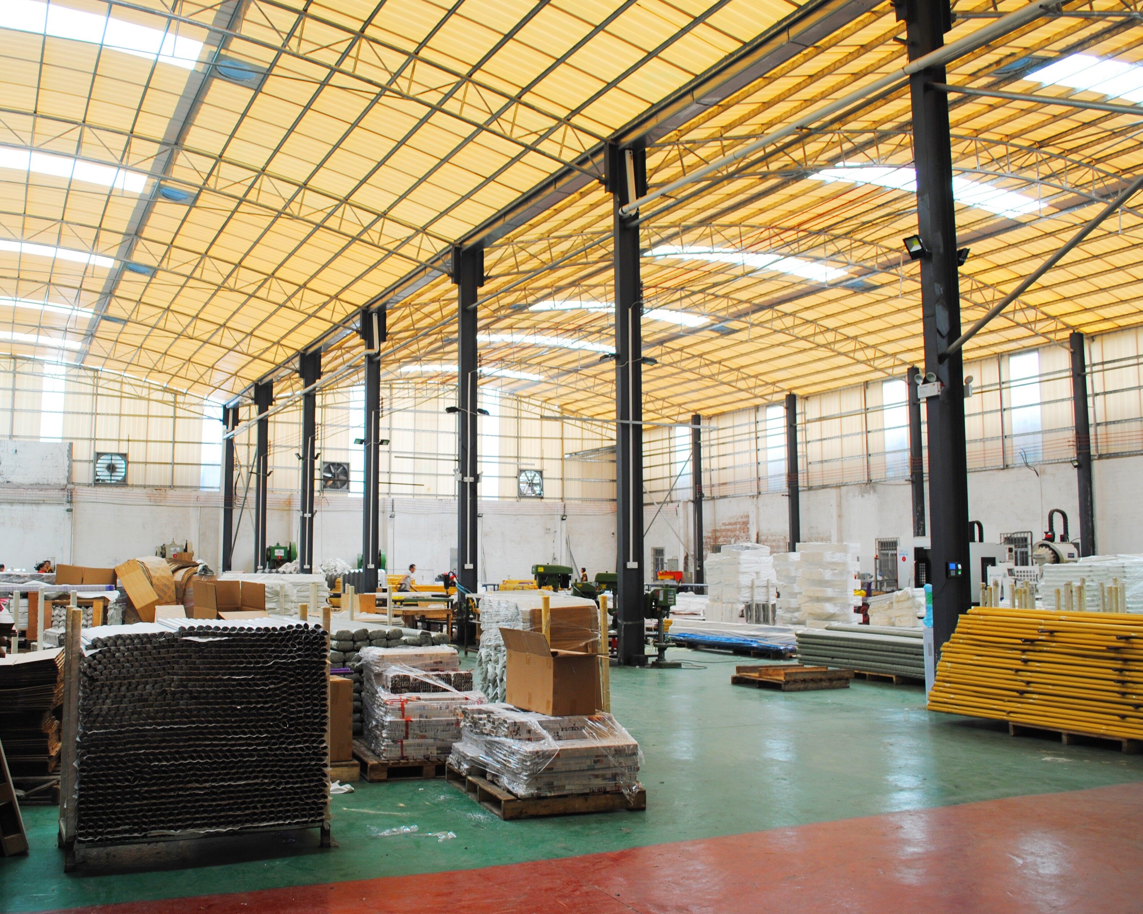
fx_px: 1049
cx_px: 491
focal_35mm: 31
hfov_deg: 57.0
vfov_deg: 47.1
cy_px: 452
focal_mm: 18
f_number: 5
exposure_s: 1/15
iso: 100
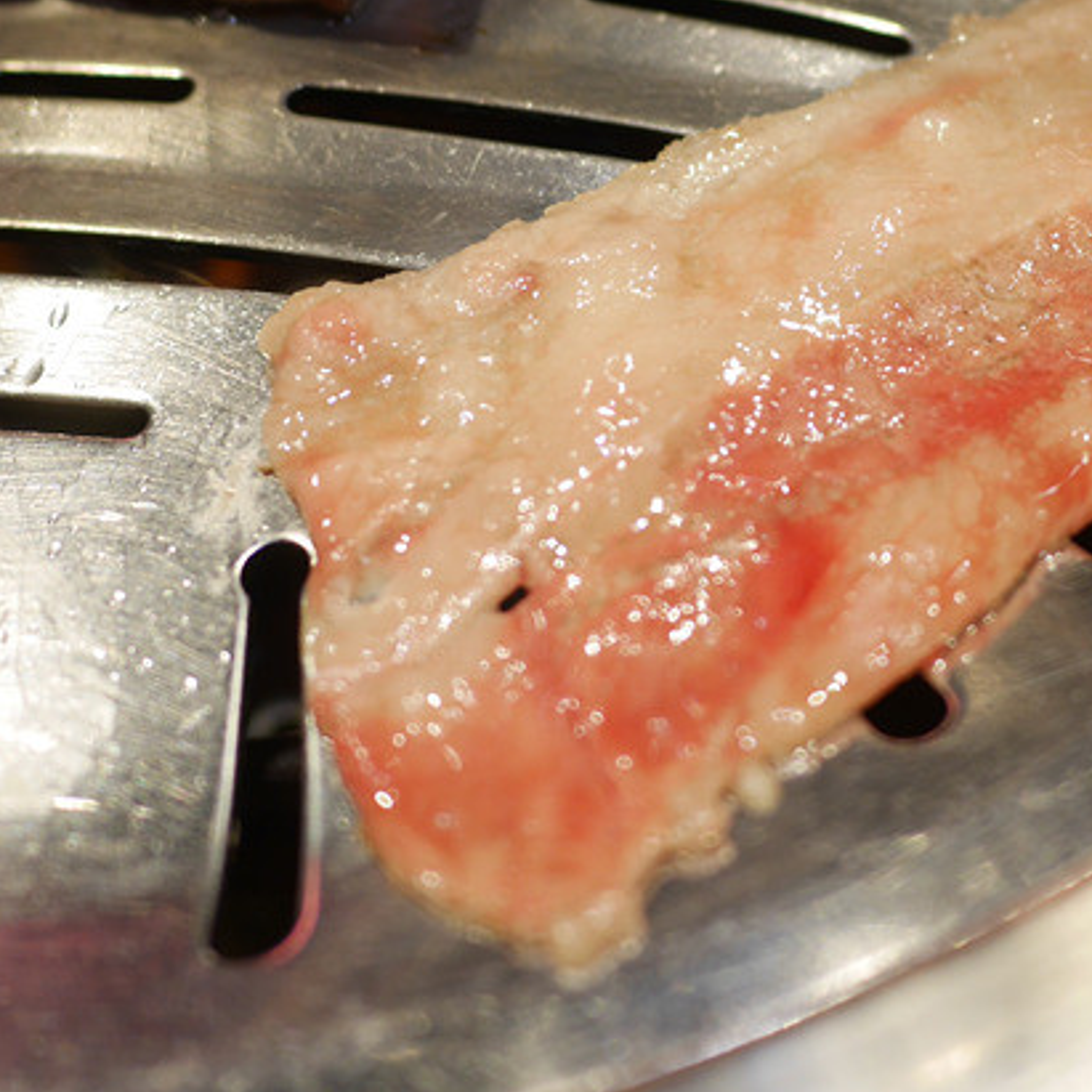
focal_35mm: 58
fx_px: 2070
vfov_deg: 29.1
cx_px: 917
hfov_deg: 28.7
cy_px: 278
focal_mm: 15
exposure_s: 1/160
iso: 200
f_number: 2
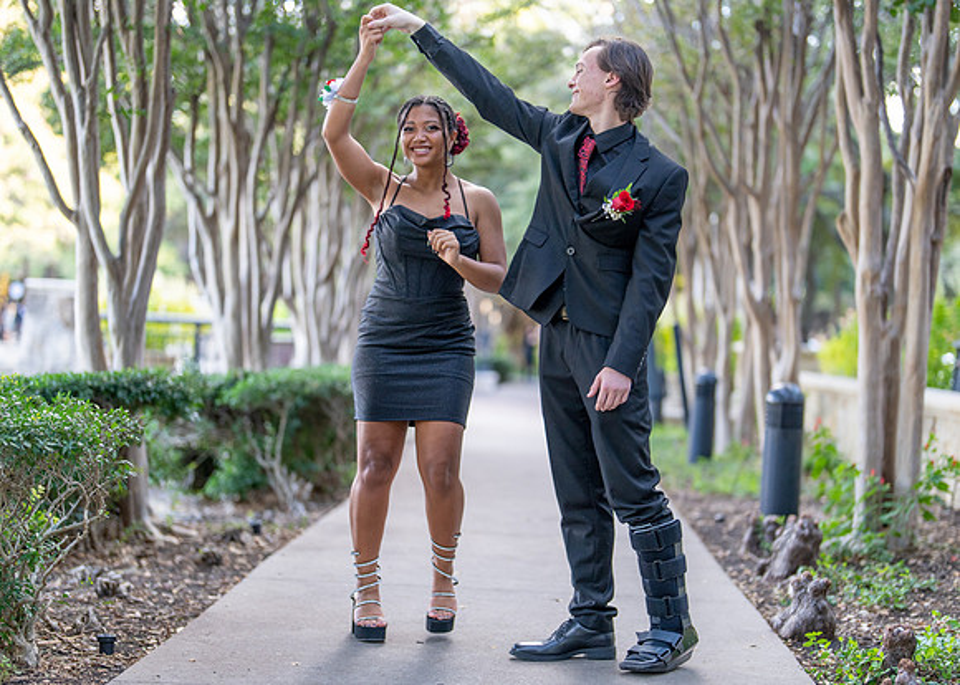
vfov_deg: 23.2
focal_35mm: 61
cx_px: 496
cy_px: 387
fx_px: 1666
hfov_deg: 32.1
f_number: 1.2
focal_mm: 50
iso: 400
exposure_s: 1/800
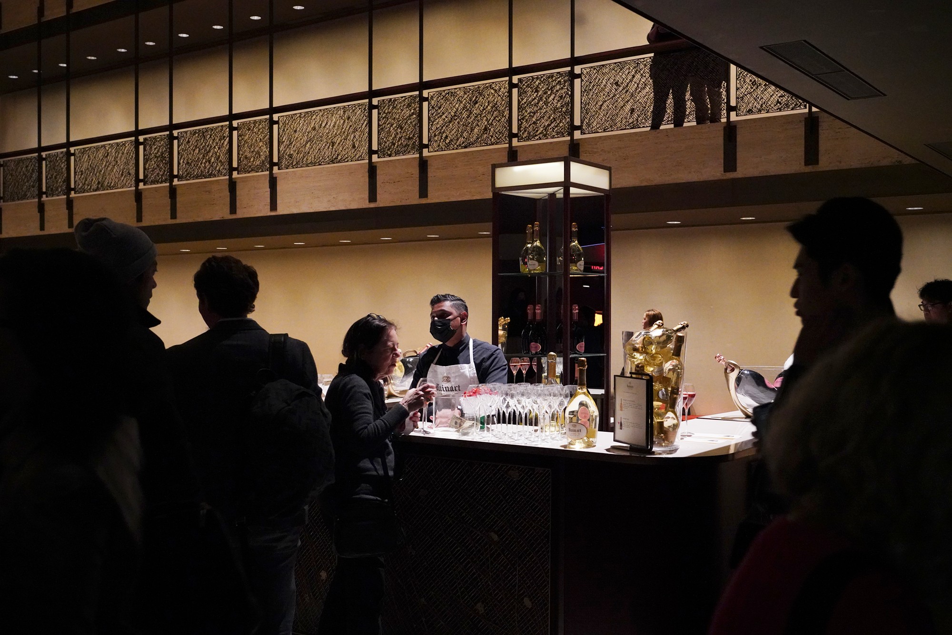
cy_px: 318
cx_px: 476
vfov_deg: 34.2
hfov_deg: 49.5
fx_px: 1031
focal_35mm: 39
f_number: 5.6
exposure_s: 1/100
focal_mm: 39
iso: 10000
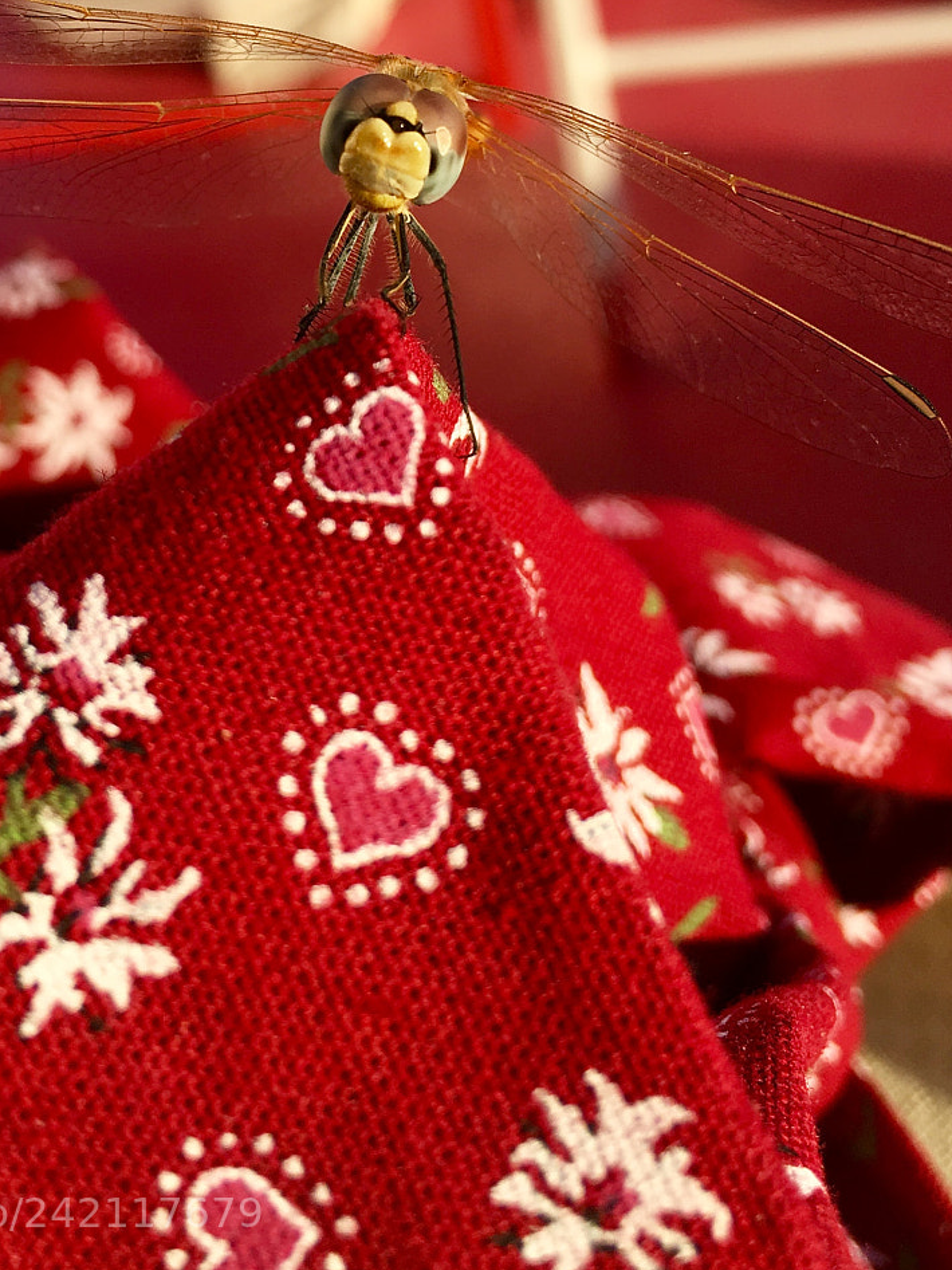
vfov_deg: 37.5
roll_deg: +12.3
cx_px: 365
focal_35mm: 49
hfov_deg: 29.6
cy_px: 245
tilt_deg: -29.7
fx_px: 1797
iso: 25
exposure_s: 1/950
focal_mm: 4.15
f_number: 2.2
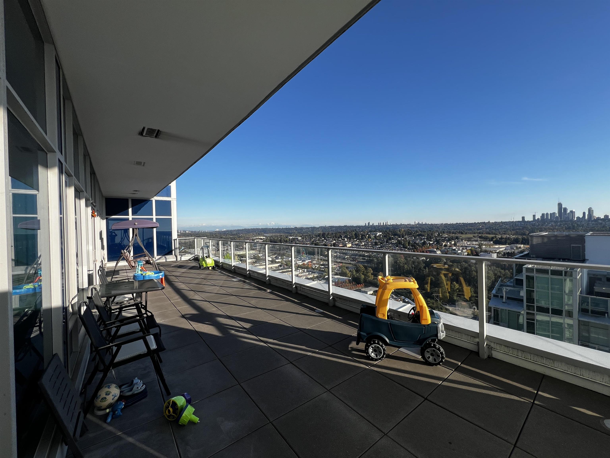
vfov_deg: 89.9
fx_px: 229
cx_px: 305
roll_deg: +1.4
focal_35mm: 13
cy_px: 229
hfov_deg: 106.2
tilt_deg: -0.5
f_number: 1.8
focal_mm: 1.57
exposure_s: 1/1376
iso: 32
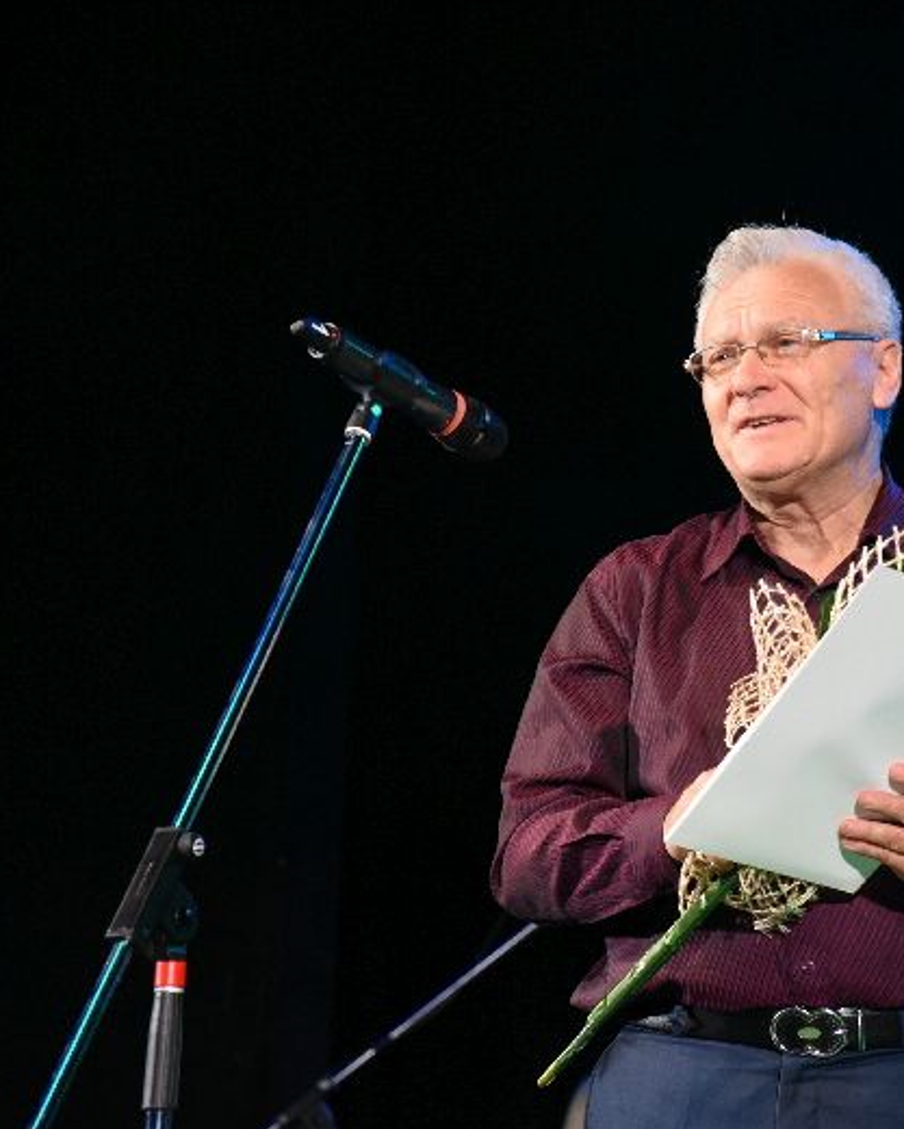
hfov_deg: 8.9
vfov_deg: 11.2
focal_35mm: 173
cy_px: 571
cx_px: 811
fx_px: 5784
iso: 3200
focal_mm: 120
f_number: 8
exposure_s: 1/160
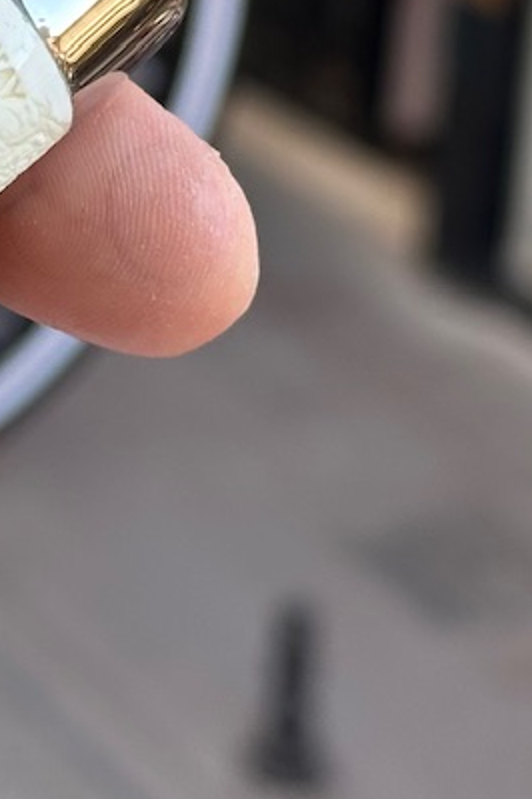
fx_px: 3546
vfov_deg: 12.7
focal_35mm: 160
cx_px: -30
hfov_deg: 8.5
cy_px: 38
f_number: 1.78
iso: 64
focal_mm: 6.86
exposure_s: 1/386
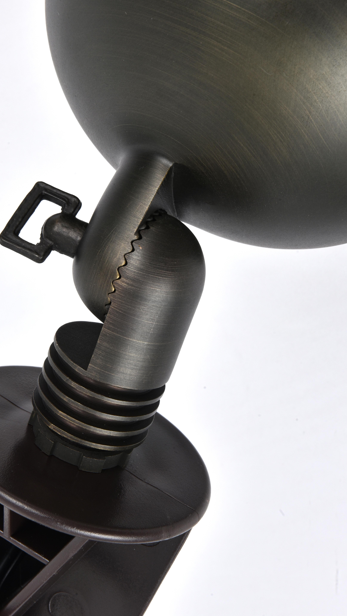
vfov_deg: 22.6
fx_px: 1537
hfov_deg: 12.9
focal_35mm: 94
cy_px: 229
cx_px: 128
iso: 125
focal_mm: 70
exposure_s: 1/100
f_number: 22
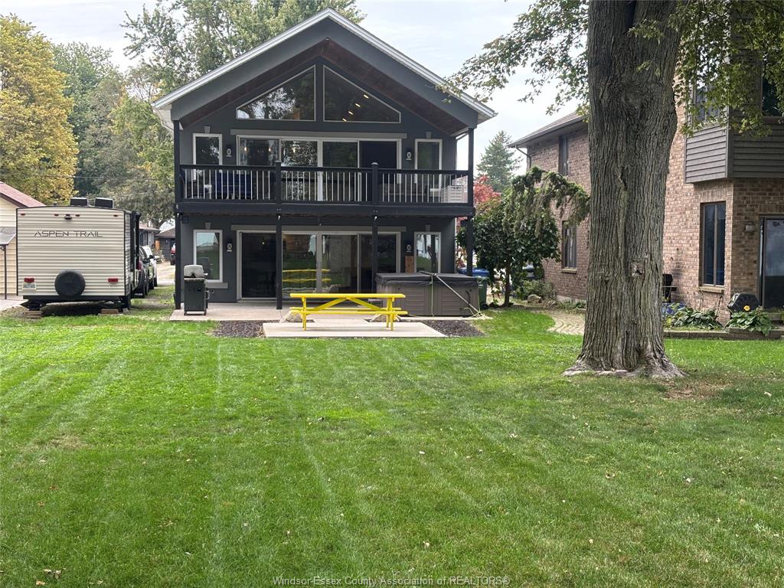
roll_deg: +0.6
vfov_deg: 28.0
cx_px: 392
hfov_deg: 36.8
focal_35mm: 52
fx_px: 1178
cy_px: 294
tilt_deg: -4.1
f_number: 1.6
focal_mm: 5.96
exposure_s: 1/151
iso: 40
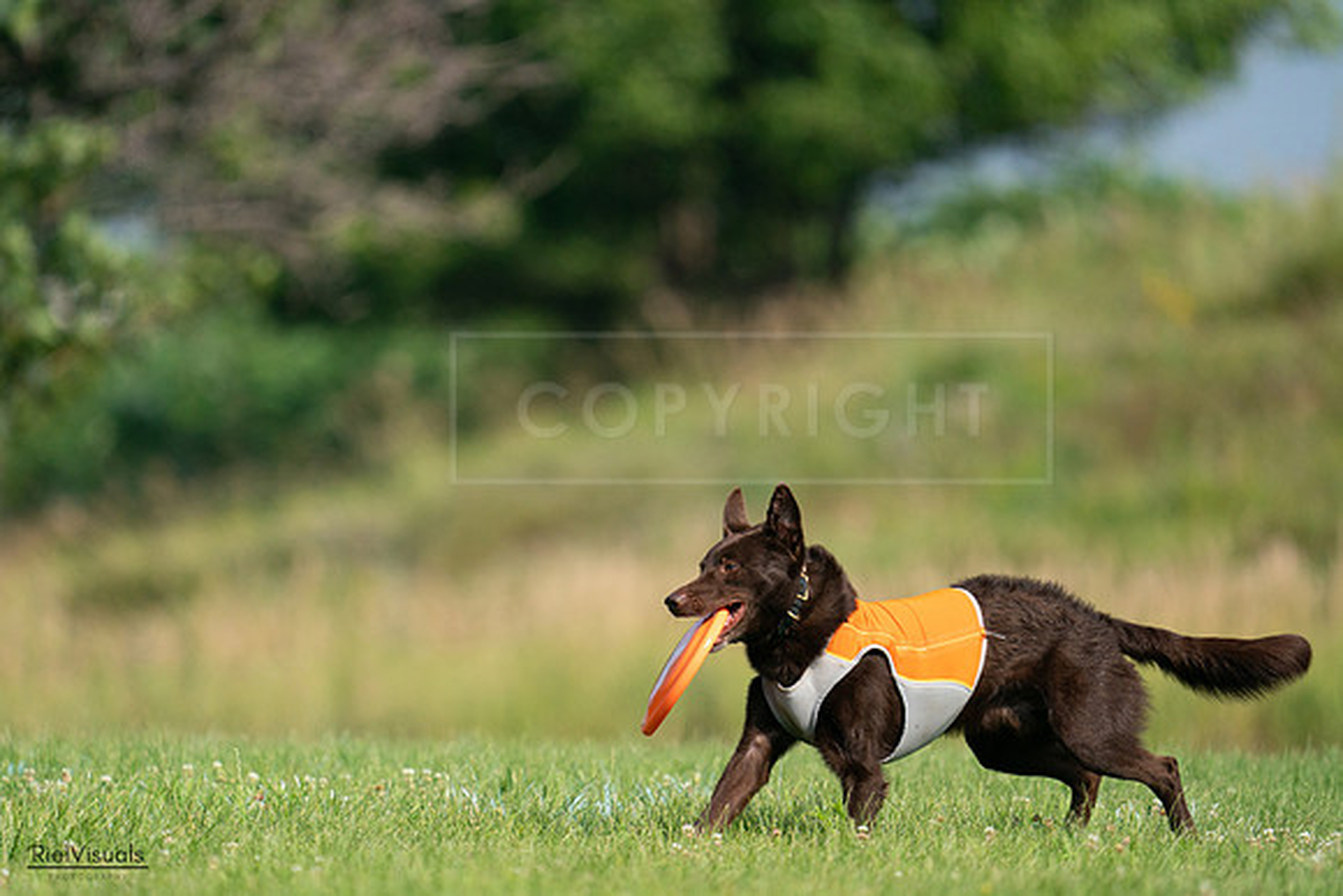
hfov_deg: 3.4
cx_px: 672
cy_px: 448
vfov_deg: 2.3
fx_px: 22388
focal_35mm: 600
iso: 1000
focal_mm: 600
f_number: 6.3
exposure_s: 1/4000
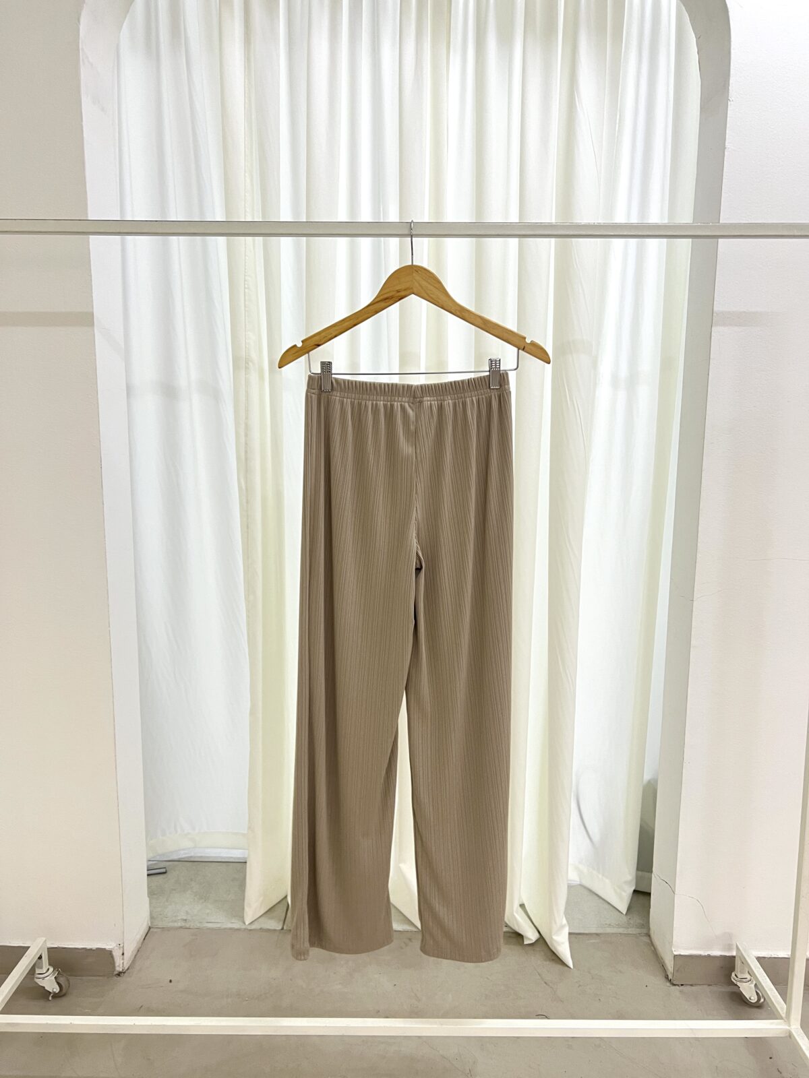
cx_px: 404
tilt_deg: -9.7
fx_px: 810
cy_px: 539
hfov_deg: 53.1
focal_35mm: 26
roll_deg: -0.3
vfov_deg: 67.3
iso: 100
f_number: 1.5
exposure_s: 1/50
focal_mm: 5.7
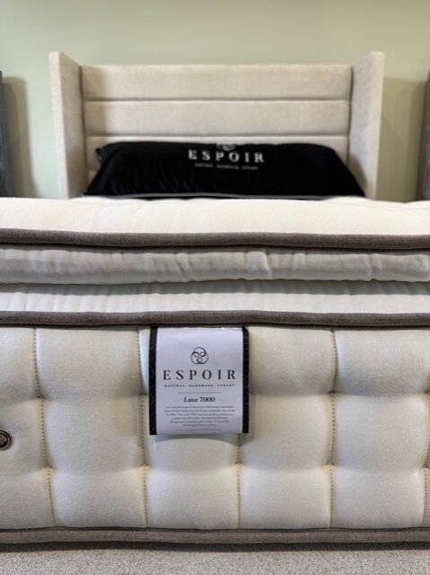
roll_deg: -0.9
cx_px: 215
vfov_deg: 71.6
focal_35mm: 24
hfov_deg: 56.8
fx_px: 398
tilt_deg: -11.3
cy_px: 288
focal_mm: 6.76
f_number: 1.78
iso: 125
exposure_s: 1/121
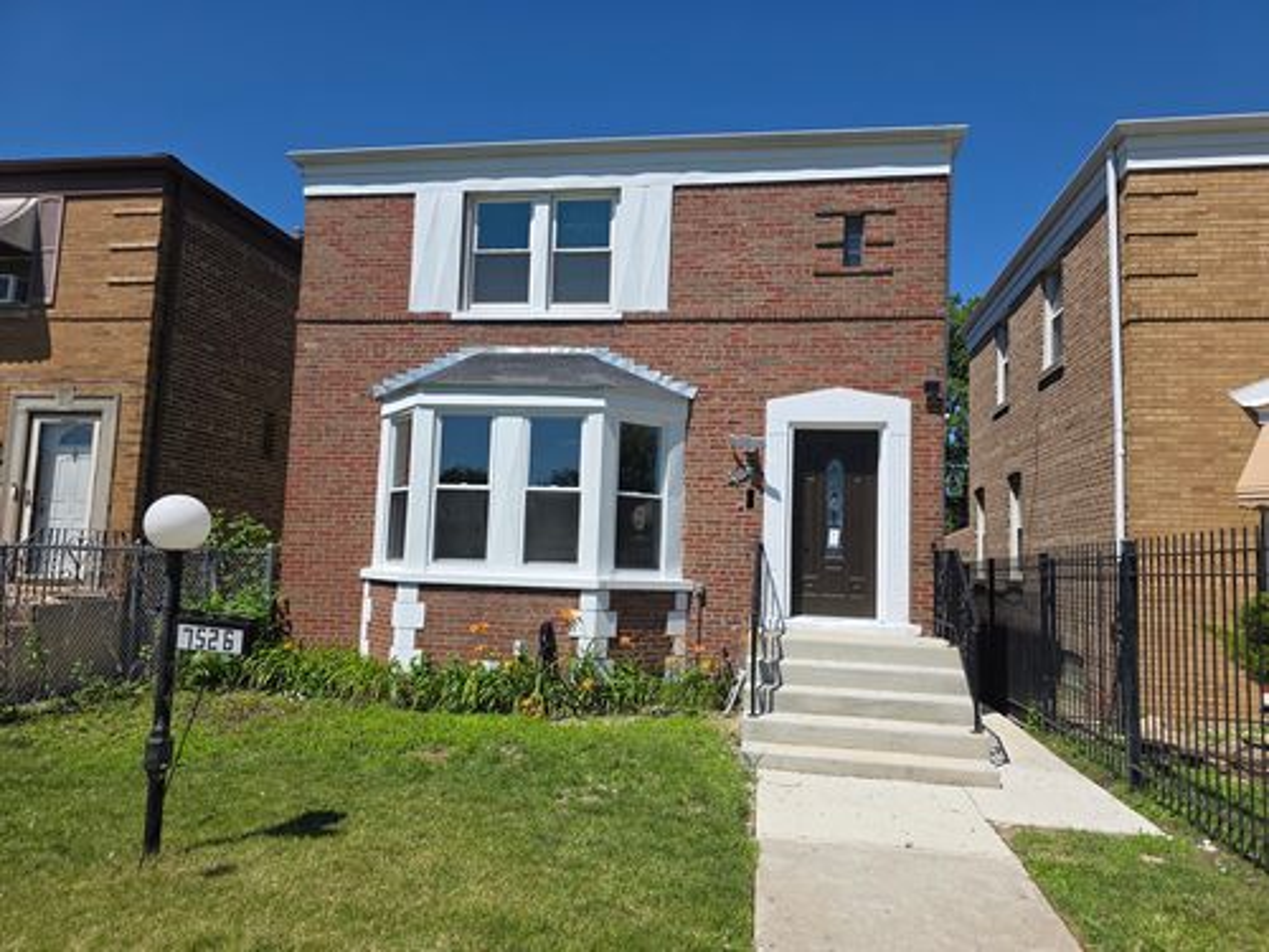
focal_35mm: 23
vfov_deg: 58.9
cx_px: 634
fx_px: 843
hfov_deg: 73.9
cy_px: 476
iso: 12
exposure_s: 1/1061
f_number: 1.7
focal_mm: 6.3
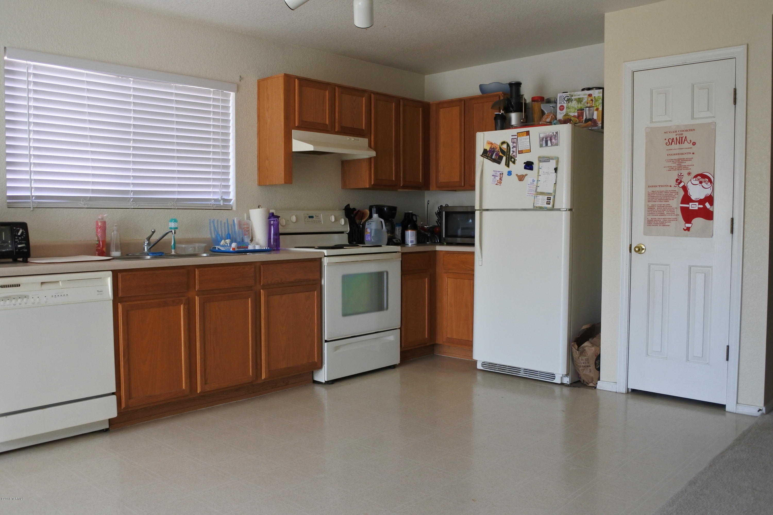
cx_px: 386
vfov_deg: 42.3
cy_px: 258
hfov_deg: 60.3
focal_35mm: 31
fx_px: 666
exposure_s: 1/125
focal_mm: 11.6
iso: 500
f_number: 3.8
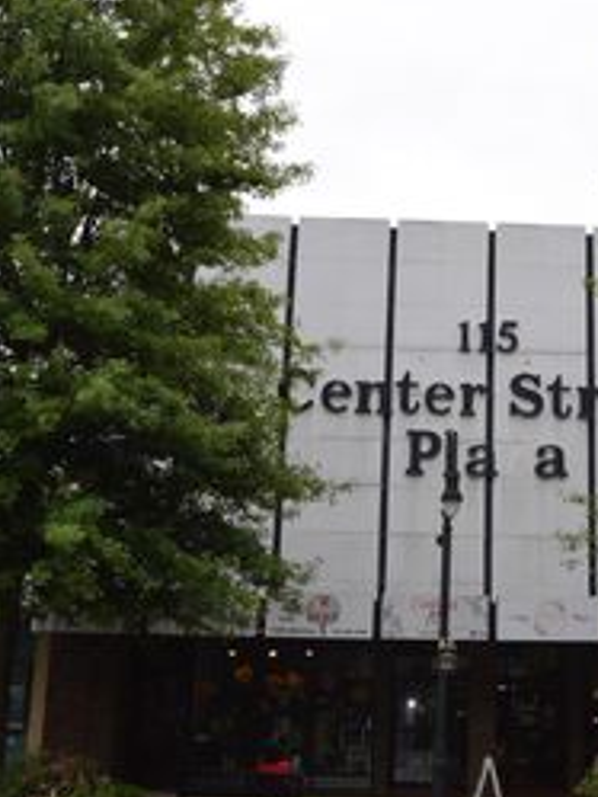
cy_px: 342
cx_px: 515
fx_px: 1197
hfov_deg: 27.3
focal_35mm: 52
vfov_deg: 36.7
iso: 100
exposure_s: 1/200
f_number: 6.3
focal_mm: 18
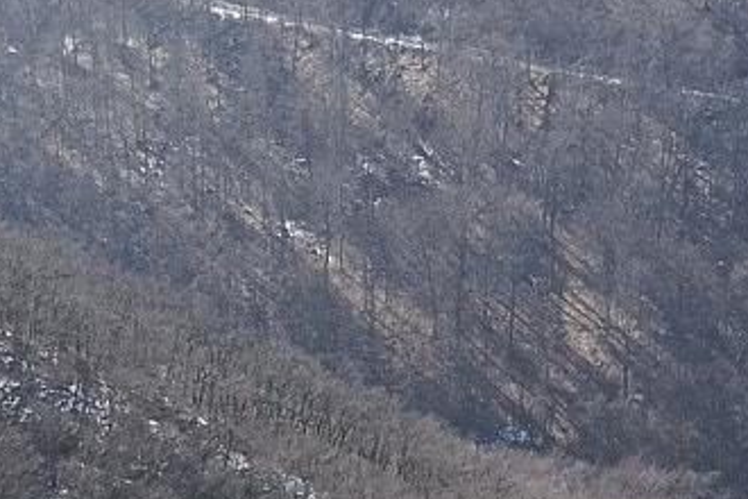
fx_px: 2826
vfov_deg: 10.0
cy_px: 438
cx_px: 59
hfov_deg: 14.9
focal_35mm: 136
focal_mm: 4.5
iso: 50
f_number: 2.2
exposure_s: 1/431
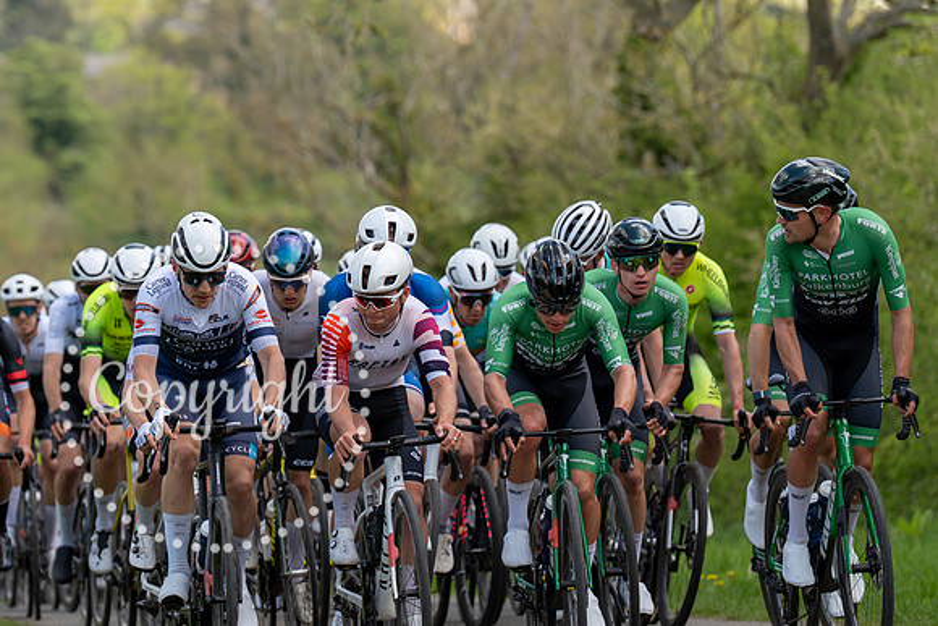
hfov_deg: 8.1
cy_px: 200
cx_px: 264
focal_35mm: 253
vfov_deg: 5.4
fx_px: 6583
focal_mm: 167
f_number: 3.5
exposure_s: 1/1000
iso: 200
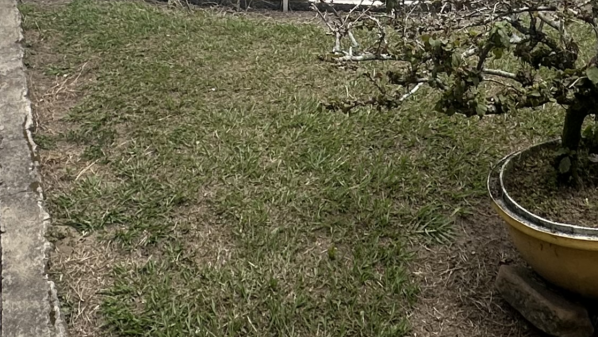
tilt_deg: -9.1
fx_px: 872
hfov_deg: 37.7
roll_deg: +0.2
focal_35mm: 55
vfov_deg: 19.2
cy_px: -165
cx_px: 349
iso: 50
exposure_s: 1/1770
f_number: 2.2
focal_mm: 2.22
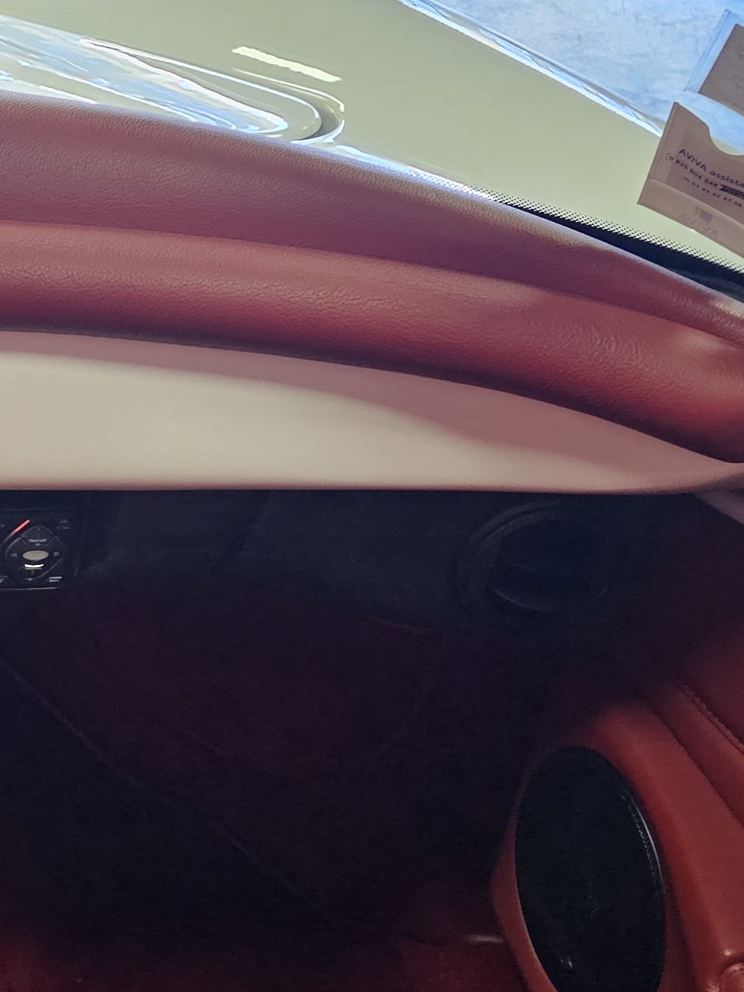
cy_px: 716
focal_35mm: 71
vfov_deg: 27.1
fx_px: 2035
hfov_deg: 17.8
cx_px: -474
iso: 800
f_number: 1.7
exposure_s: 1/100
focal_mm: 6.3
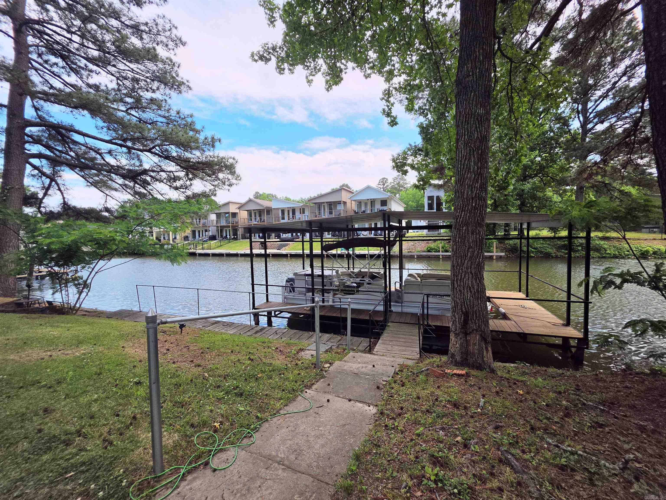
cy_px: 250
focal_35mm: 13
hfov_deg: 106.2
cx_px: 333
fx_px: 250
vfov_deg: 89.9
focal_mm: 2.2
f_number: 1.9
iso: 32
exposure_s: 1/1365
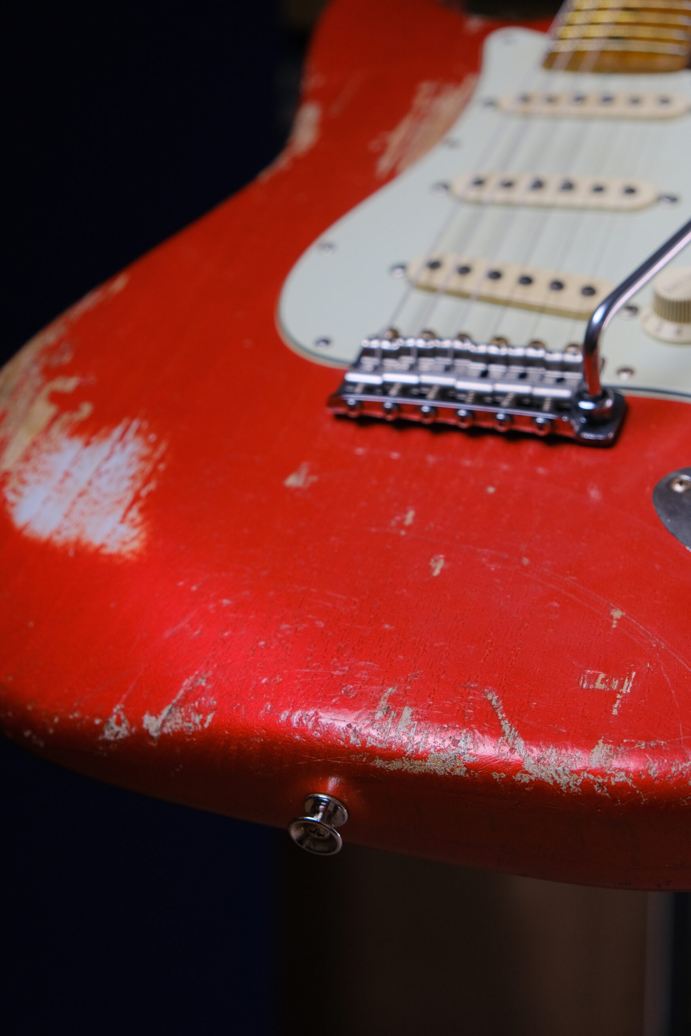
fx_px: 1554
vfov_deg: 36.9
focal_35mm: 54
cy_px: 518
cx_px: 346
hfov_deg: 25.1
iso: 800
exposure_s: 1/180
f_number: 4
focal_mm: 35.8
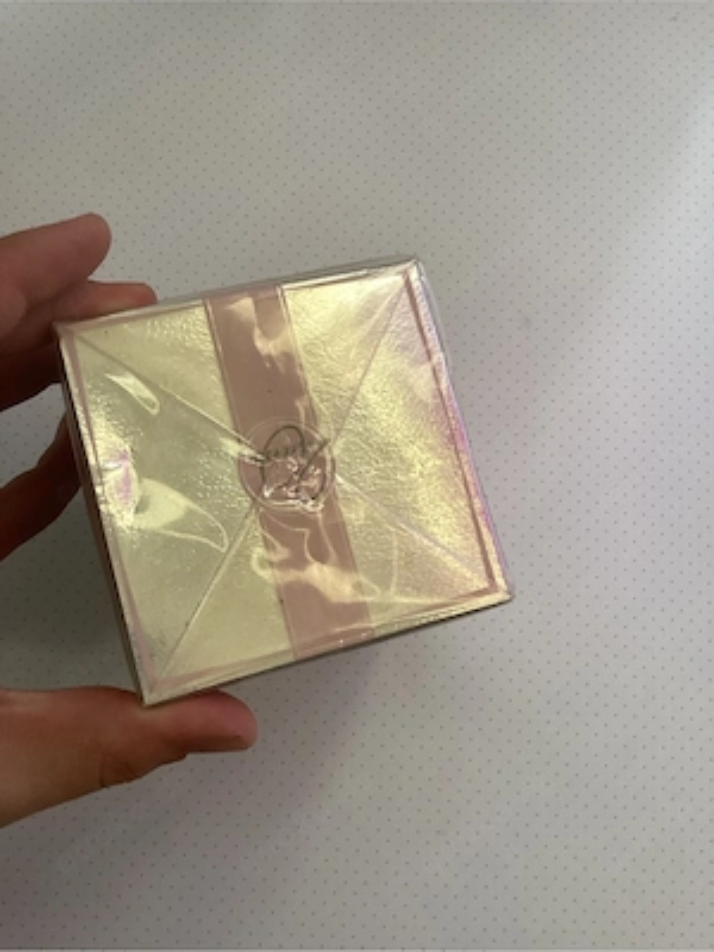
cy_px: 476
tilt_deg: -80.7
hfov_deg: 45.4
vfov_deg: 58.4
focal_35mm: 31
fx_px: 853
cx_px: 357
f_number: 2.4
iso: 200
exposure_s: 1/50
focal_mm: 3.3
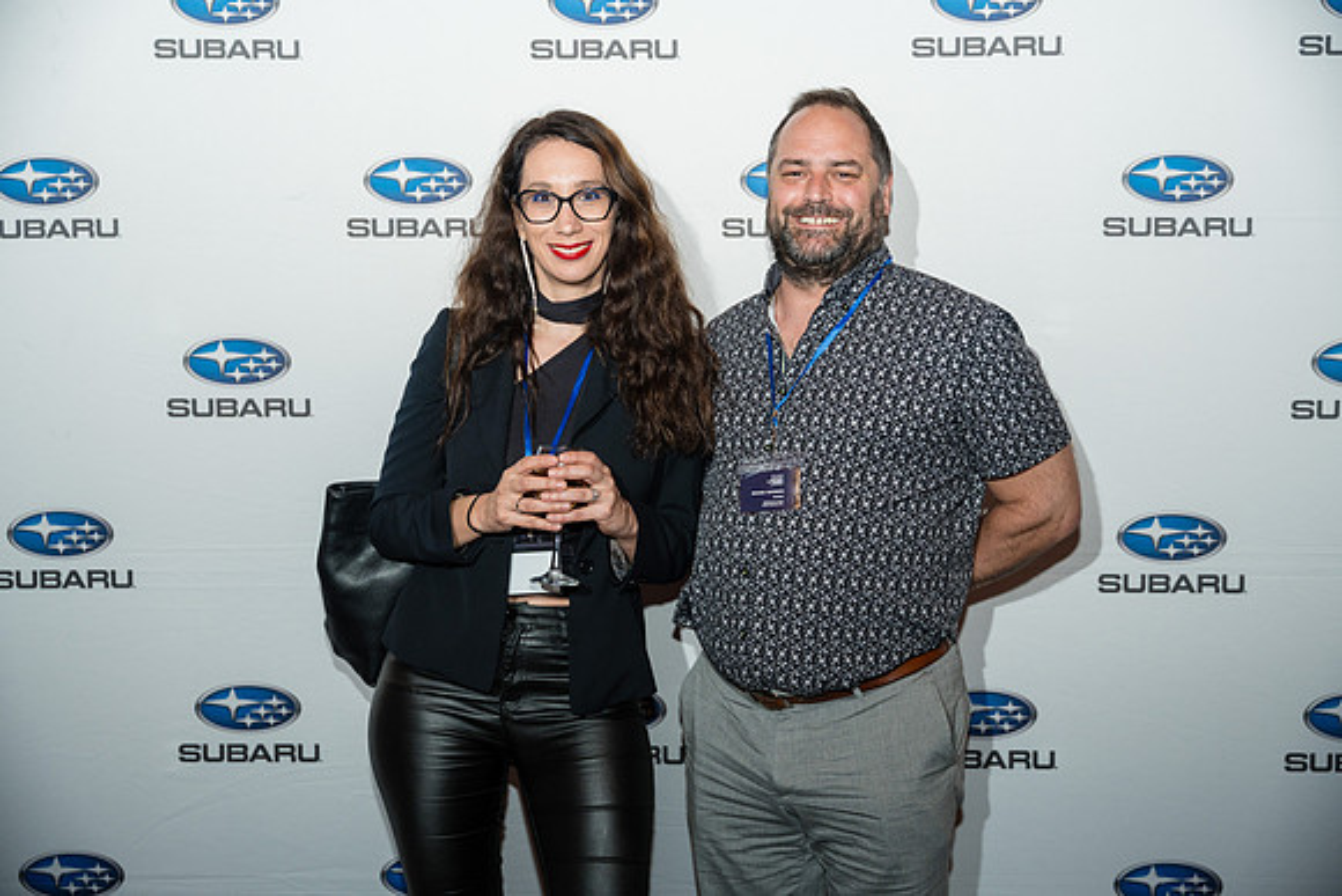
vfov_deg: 28.5
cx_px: 671
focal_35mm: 47
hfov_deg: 41.7
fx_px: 1762
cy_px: 448
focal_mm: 46.9
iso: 640
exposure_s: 1/250
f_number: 2.8
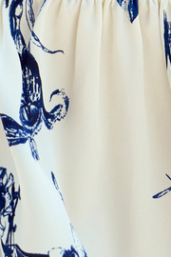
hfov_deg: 5.2
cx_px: 172
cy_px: -475
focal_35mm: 265
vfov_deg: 7.1
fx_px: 1888
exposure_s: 1/1000
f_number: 2.8
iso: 100
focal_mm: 36
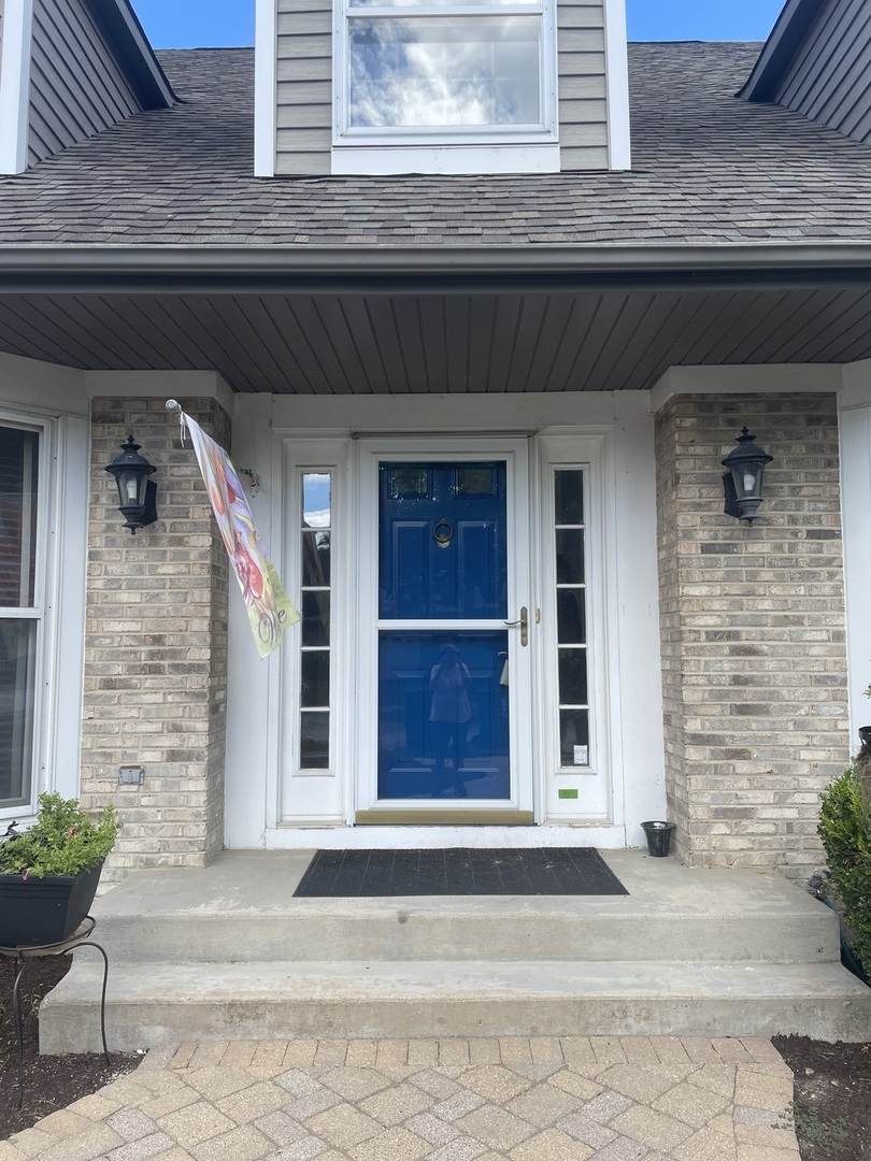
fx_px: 872
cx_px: 436
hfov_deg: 53.1
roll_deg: -0.1
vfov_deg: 67.3
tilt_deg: +5.1
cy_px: 580
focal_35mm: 26
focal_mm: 4.2
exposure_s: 1/1082
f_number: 1.6
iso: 32
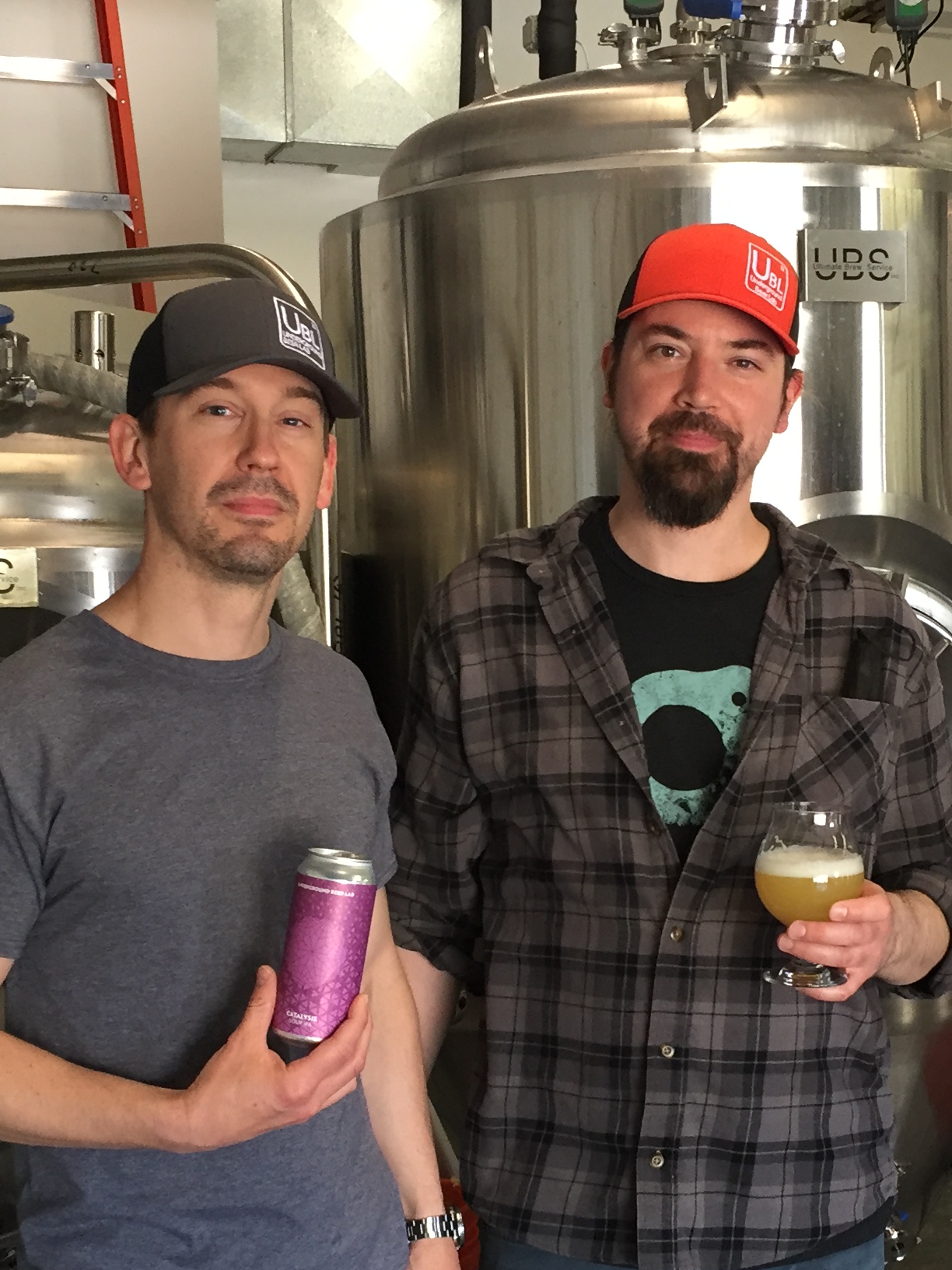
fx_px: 2127
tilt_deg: -7.0
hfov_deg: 25.1
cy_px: 819
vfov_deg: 33.0
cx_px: 607
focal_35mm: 58
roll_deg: -0.4
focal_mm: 4.15
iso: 100
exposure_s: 1/30
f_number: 2.2
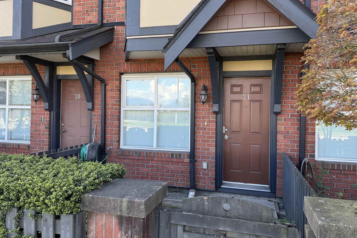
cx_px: 185
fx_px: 258
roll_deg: -0.2
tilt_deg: +0.5
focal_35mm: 26
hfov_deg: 69.4
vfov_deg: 49.5
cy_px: 109
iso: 80
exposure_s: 1/356
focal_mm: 6.76
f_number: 1.78
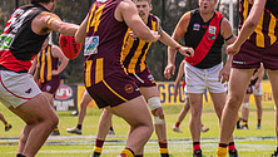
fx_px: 3856
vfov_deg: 2.3
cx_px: 333
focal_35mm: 523
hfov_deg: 4.1
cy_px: -11
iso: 800
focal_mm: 150
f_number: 6.3
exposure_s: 1/3200
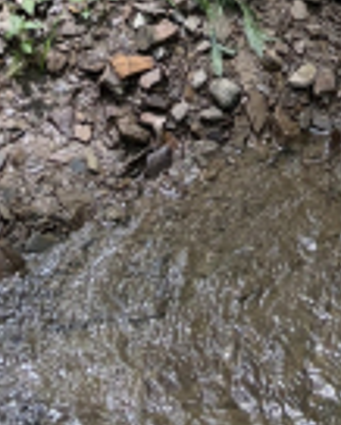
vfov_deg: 12.8
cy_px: -517
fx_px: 1563
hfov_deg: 12.4
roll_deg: -2.0
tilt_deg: -20.0
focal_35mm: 124
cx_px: 307
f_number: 1.6
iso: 40
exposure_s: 1/122
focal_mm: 5.96
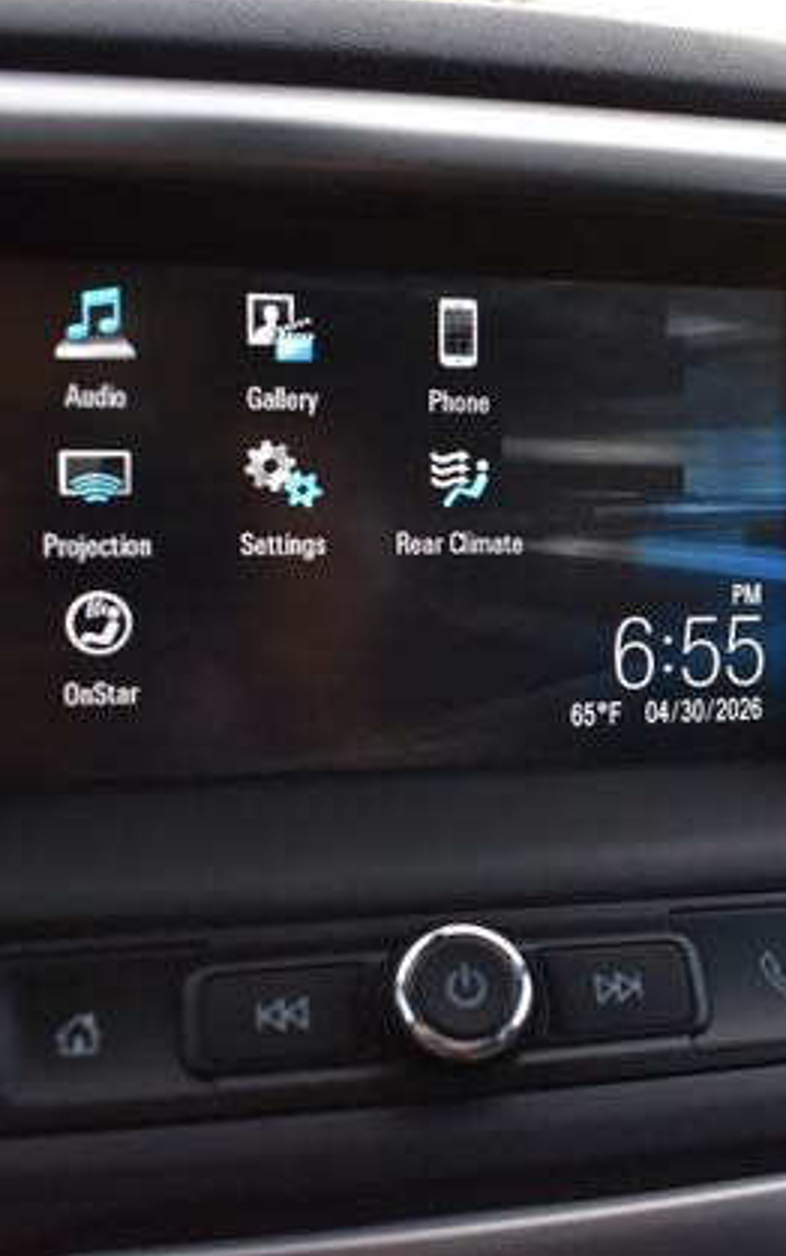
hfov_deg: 30.1
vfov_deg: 47.2
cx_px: 573
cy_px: 619
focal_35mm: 42
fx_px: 1439
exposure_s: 1/250
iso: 640
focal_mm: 18
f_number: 3.5
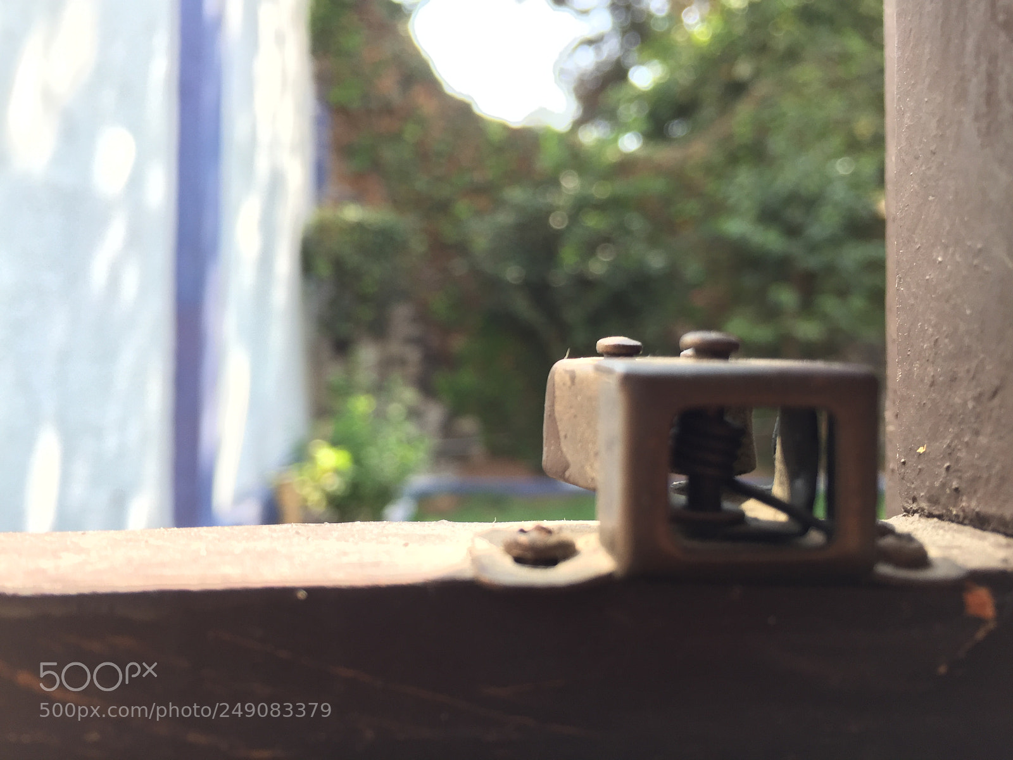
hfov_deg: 61.7
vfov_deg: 48.2
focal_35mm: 29
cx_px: 506
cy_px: 380
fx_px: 849
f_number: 2.2
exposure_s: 1/120
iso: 40
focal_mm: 4.15
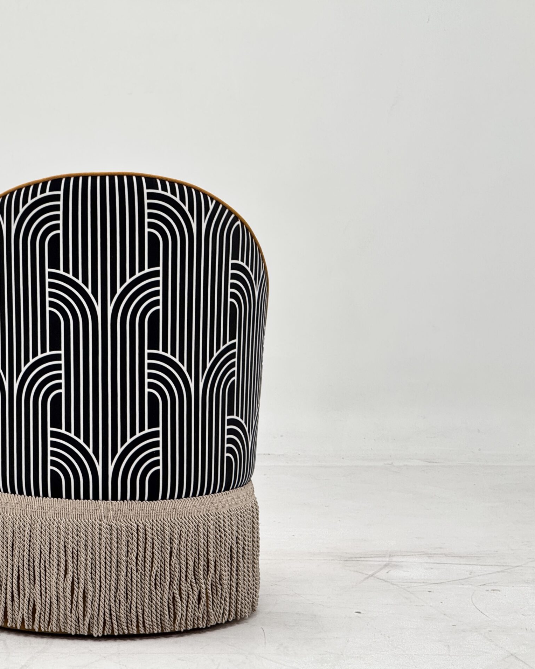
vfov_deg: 12.3
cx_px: 99
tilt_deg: -7.1
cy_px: 335
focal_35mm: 157
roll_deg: +0.2
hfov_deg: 9.8
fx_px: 3107
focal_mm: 15.66
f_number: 2.8
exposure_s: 1/100
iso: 160
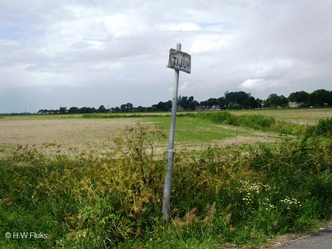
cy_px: 124
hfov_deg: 49.0
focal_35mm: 38
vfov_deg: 37.7
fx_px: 364
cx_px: 166
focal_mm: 7.9
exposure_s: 1/200
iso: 64
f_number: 8
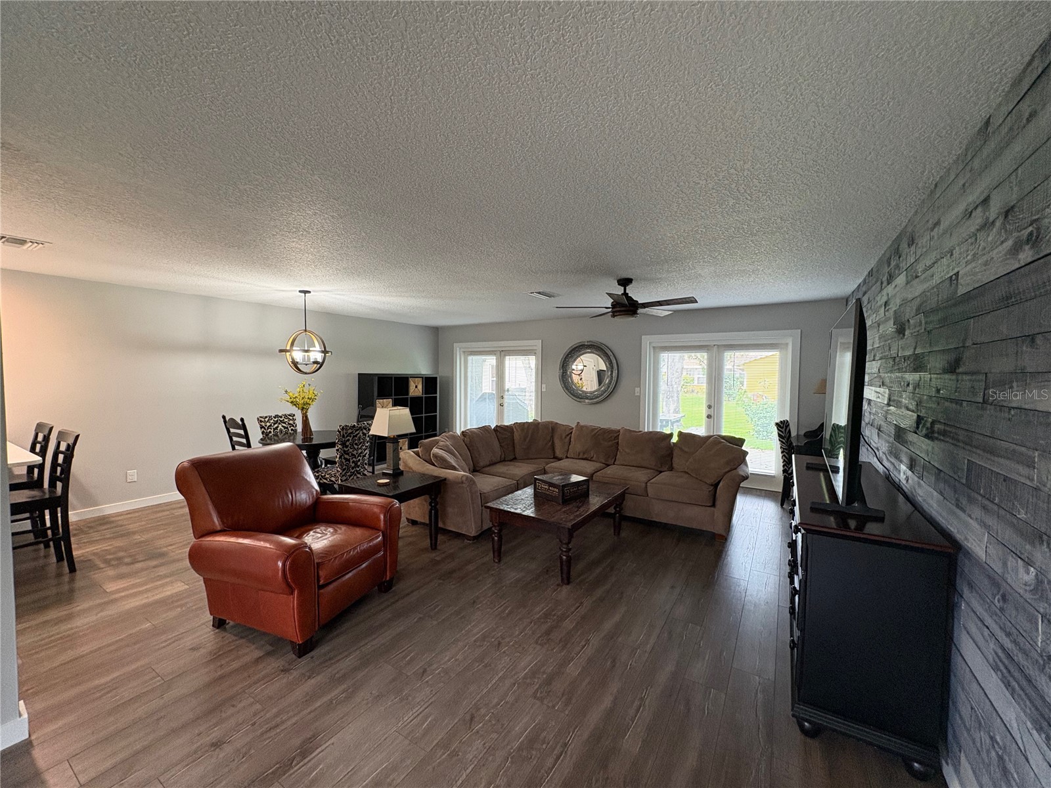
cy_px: 394
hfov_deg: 102.1
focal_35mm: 14
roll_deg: -1.2
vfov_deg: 85.7
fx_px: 425
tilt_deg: -2.3
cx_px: 526
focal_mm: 2.22
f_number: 2.2
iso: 250
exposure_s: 1/60
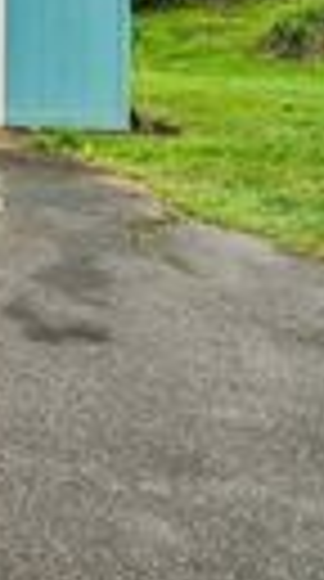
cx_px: -666
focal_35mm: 65
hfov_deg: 11.1
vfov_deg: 30.3
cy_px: 11
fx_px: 999
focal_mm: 16
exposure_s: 1/250
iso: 1600
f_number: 8
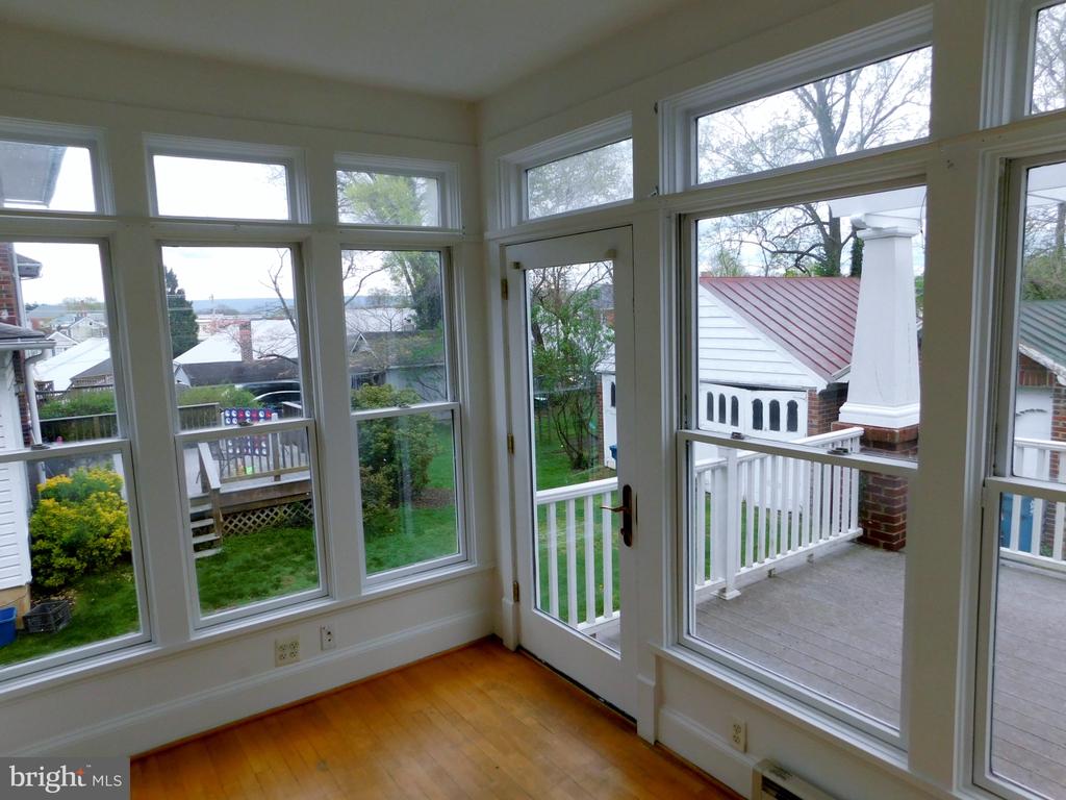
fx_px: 708
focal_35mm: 23
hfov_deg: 73.9
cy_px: 400
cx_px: 533
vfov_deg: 58.9
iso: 125
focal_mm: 4
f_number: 3
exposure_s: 1/320
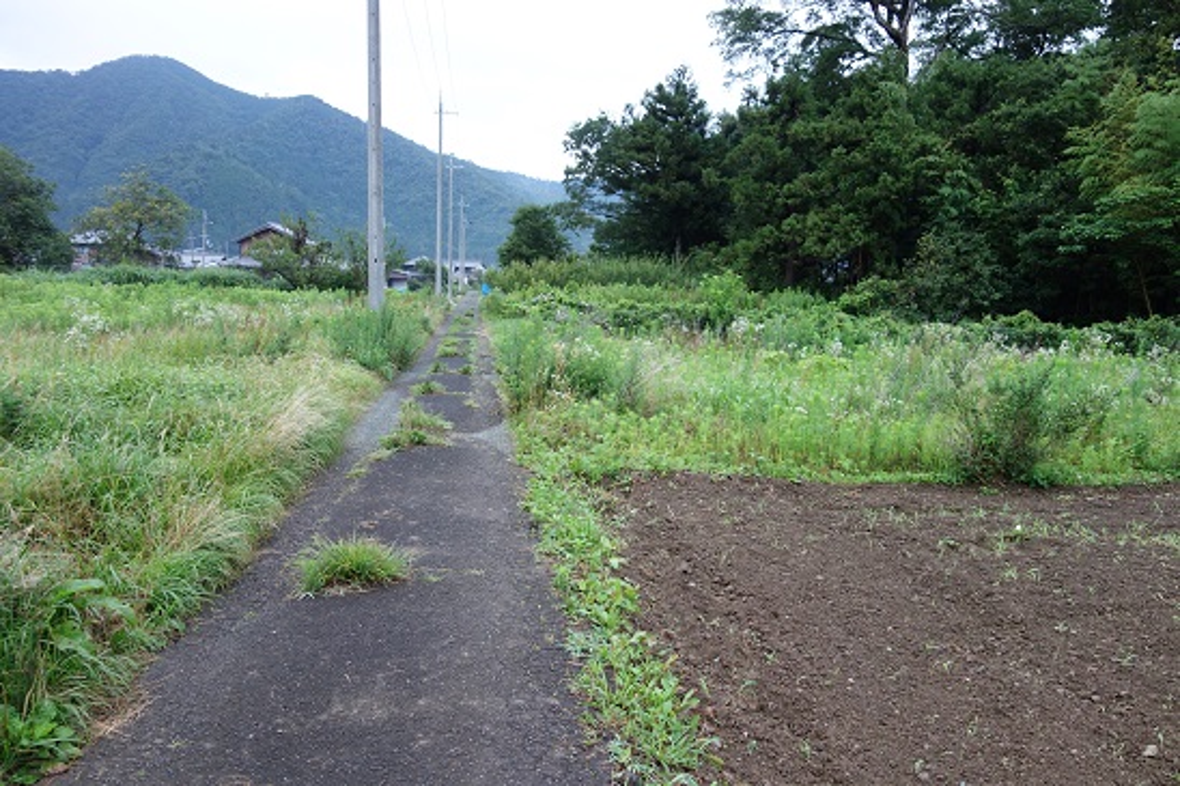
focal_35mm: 28
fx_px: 917
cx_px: 590
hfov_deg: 65.5
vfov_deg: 46.4
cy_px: 393
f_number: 1.8
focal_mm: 10.4
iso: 125
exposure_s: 1/80
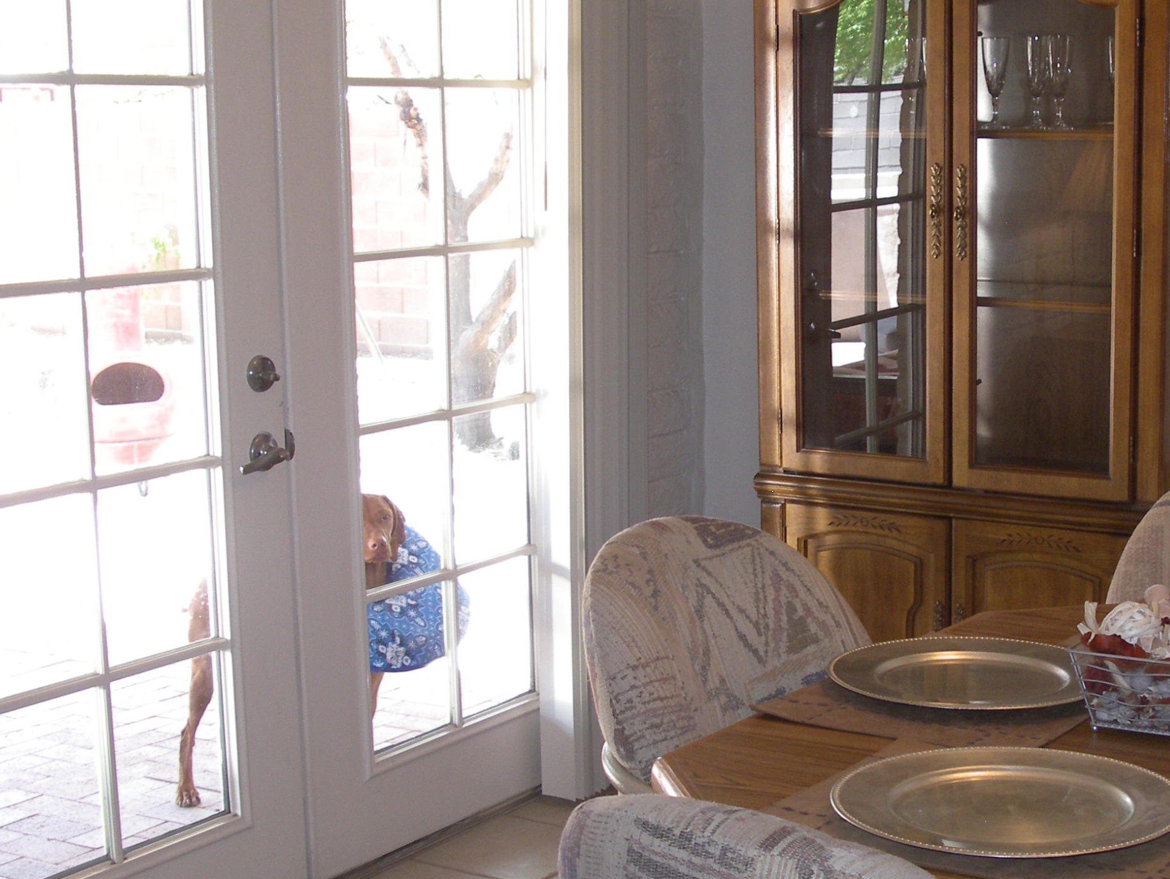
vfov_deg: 24.8
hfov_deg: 32.2
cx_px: 846
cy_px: 504
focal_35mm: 59
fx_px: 1995
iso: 200
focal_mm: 7.8
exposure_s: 1/40
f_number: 2.8
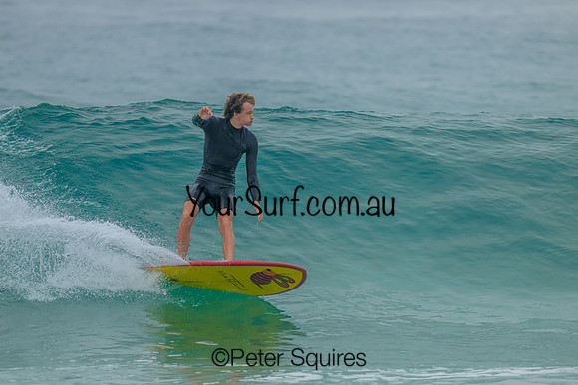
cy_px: 190
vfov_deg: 1.7
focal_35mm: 811
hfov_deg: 2.5
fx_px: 13023
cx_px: 293
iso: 2200
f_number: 6.3
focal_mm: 800
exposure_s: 1/3200
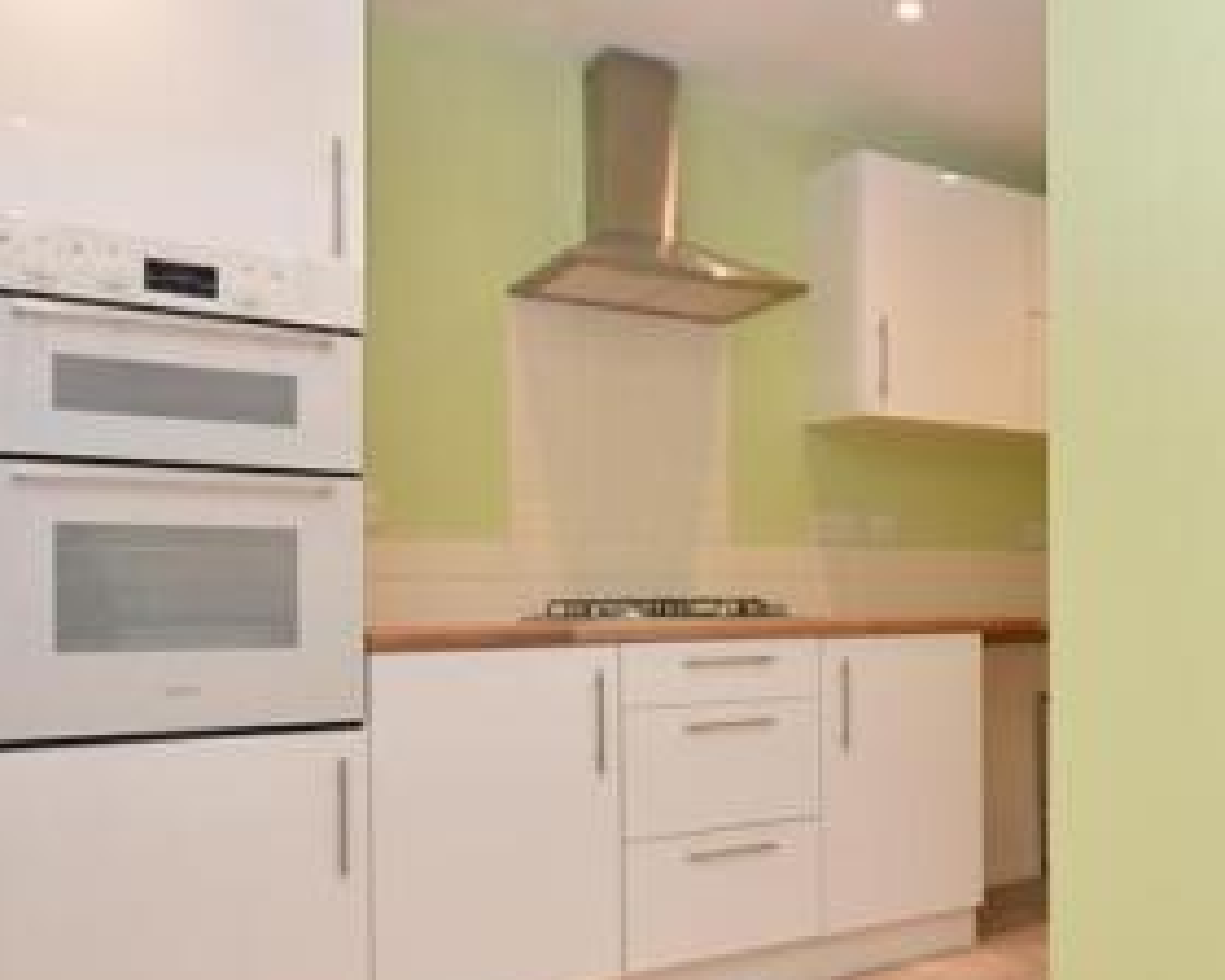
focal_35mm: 33
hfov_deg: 50.4
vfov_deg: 44.3
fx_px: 1196
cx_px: 1006
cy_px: 597
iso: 500
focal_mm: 10
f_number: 7.1
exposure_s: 1/60
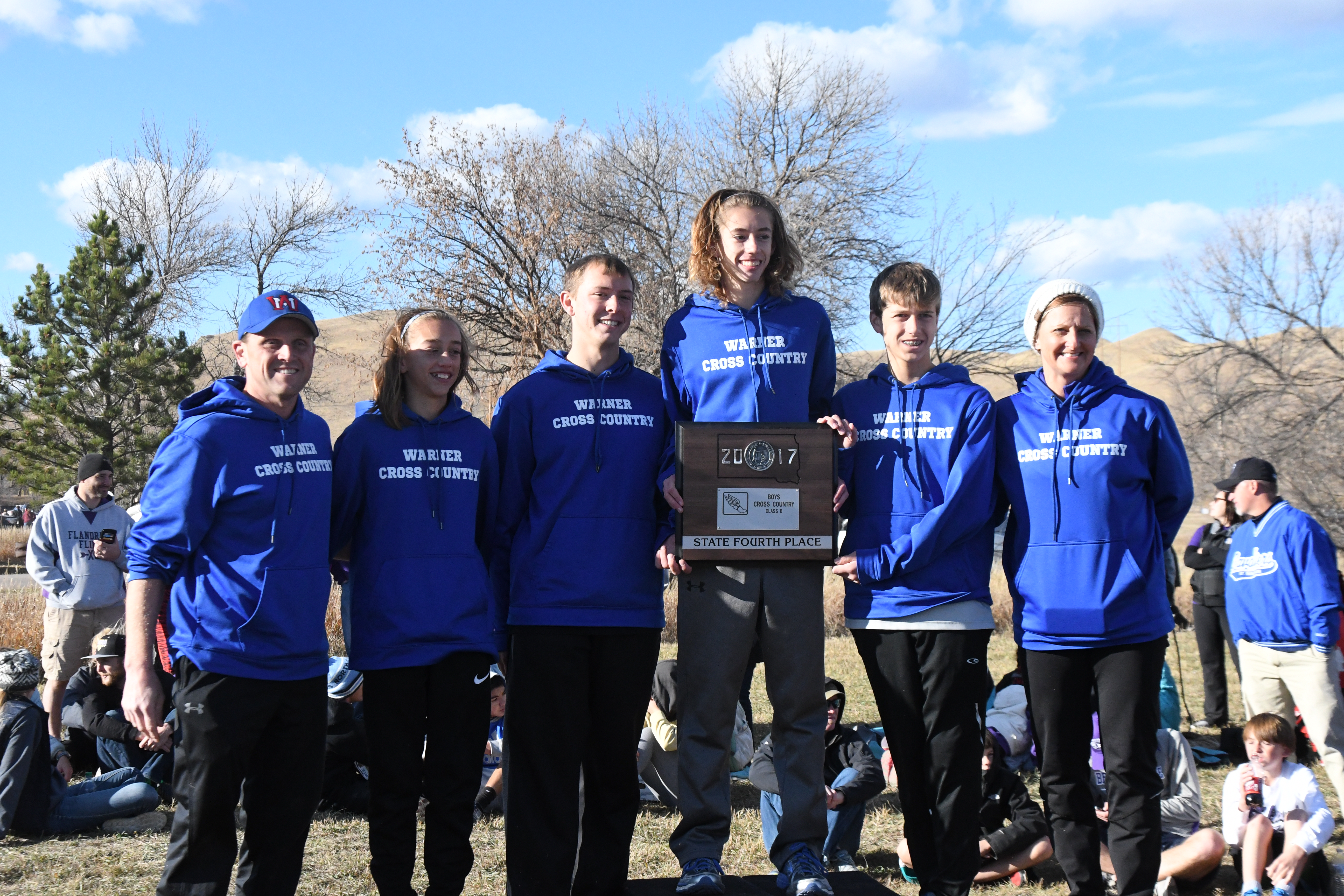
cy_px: 448
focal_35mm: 60
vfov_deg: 22.6
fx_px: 2240
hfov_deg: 33.4
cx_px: 672
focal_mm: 40
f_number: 8
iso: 2500
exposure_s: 1/3200
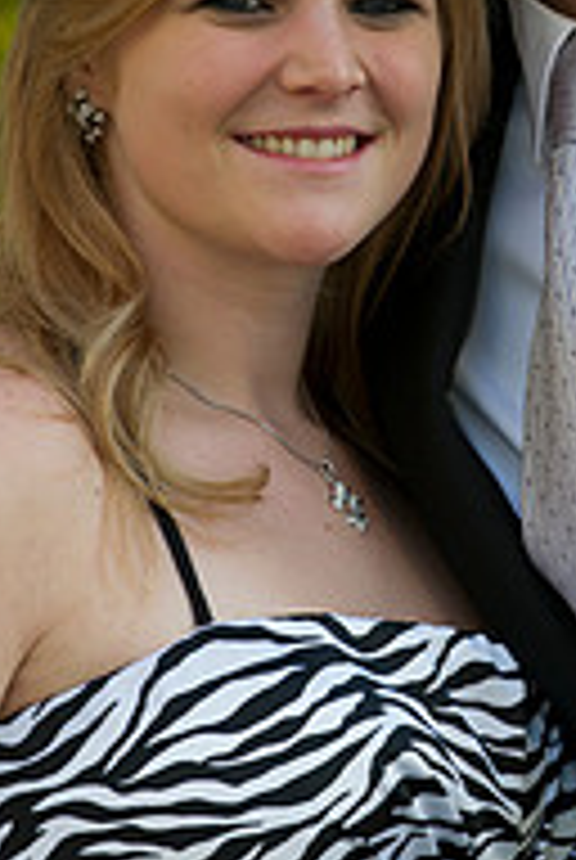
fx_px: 9828
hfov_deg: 3.4
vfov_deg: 5.0
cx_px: 565
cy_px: 270
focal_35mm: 411
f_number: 5.6
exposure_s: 1/125
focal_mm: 175
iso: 320
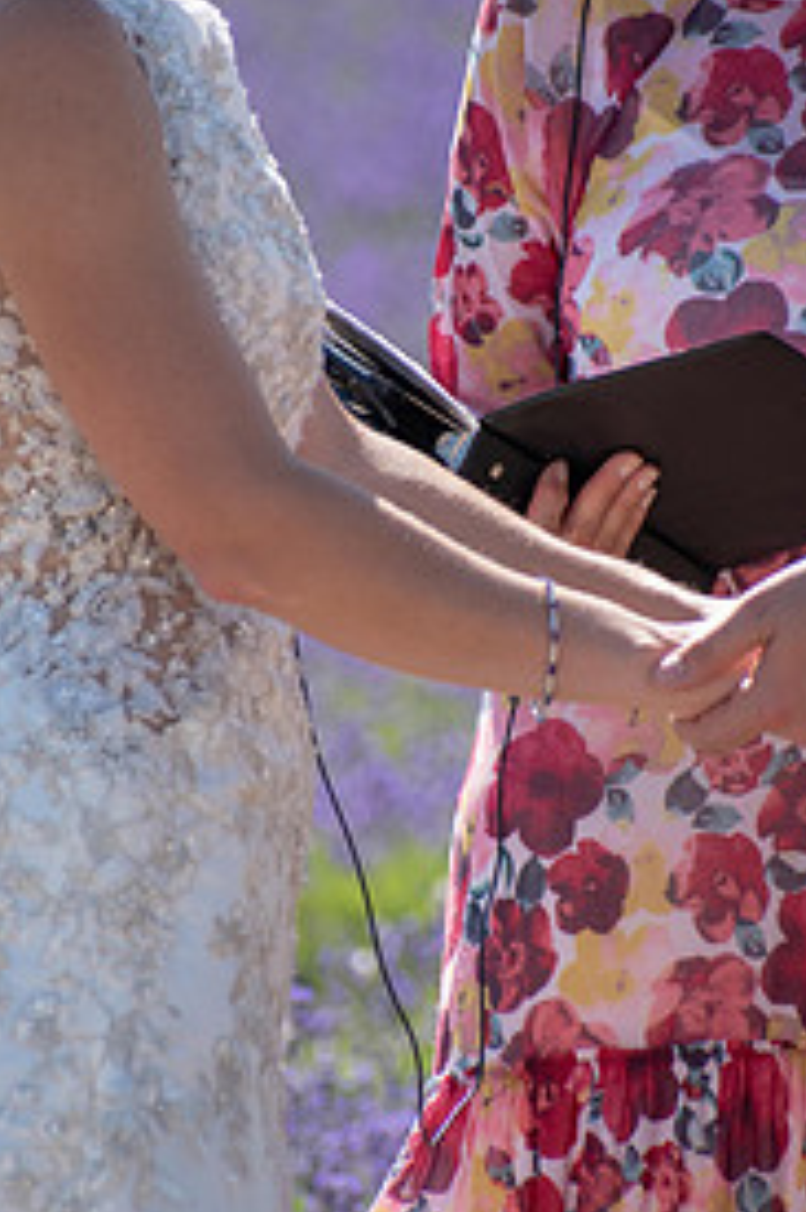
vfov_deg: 2.8
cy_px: 657
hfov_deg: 1.9
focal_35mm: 736
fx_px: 24747
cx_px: 476
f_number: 6.3
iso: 400
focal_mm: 300
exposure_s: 1/1000
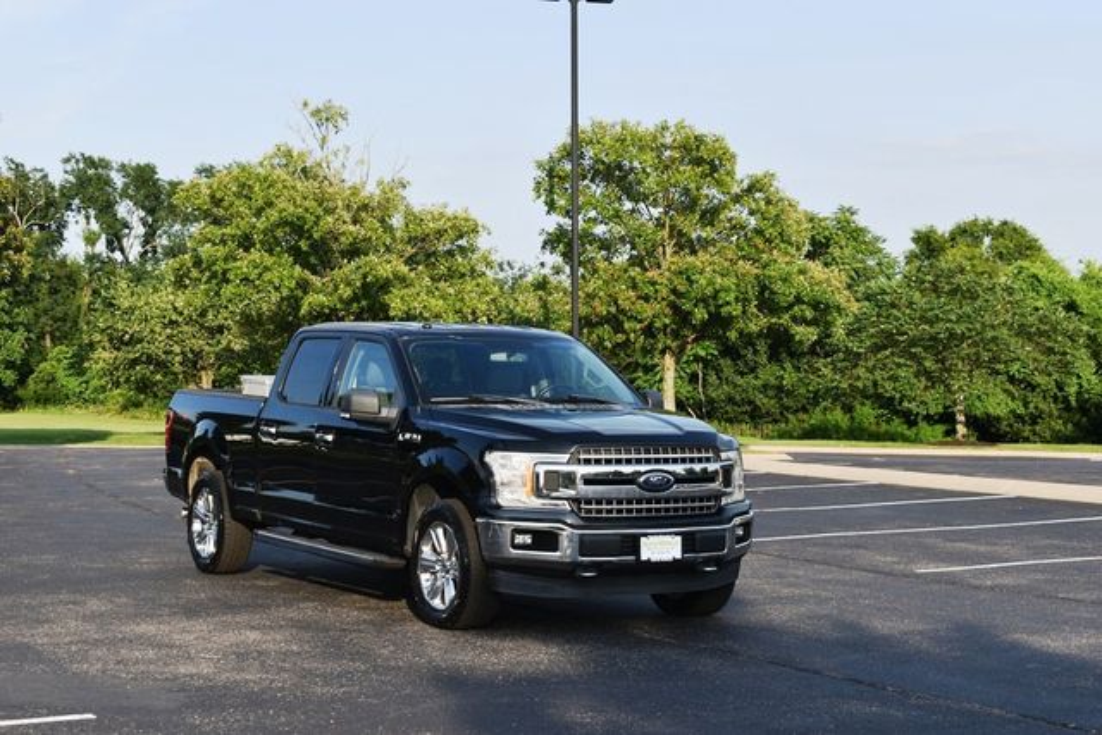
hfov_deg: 29.9
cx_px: 551
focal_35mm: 68
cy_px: 368
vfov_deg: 20.2
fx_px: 2067
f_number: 8
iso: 160
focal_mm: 45
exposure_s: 1/250
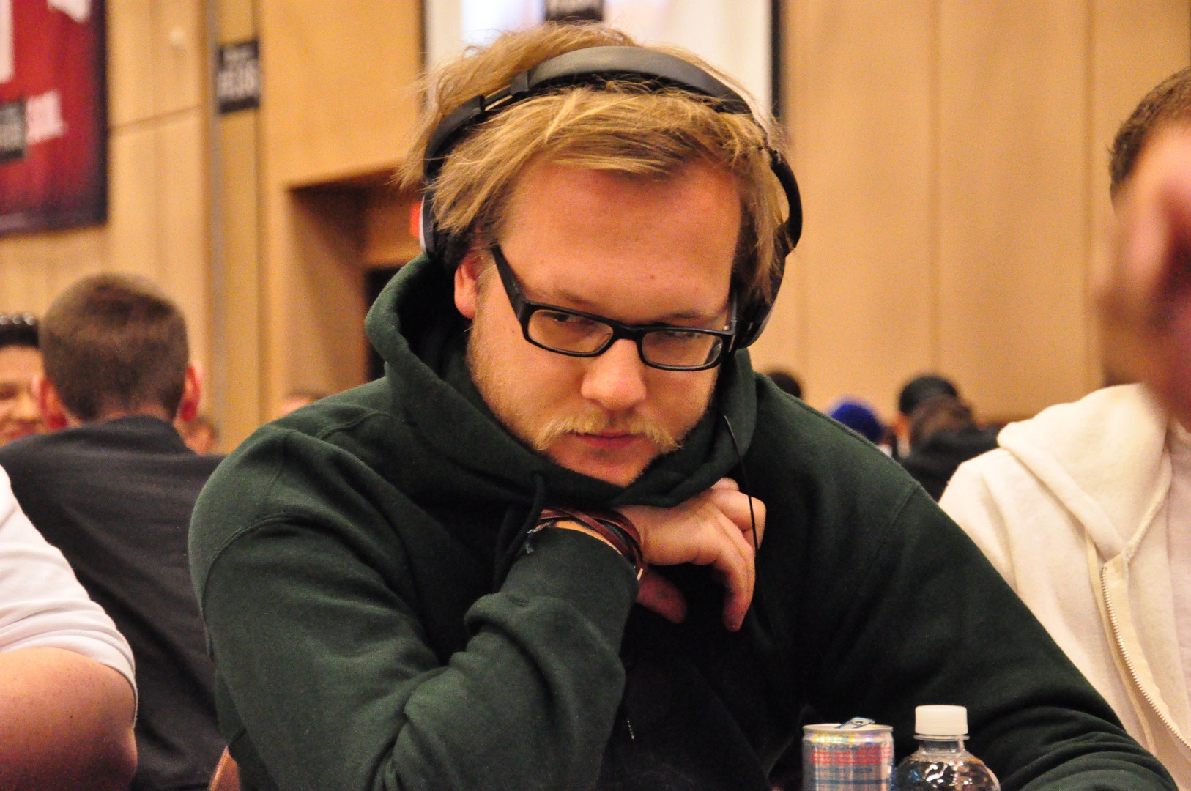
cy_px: 396
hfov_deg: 19.5
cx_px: 596
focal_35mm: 105
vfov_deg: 13.0
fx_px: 3470
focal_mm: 70
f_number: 5.3
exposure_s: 1/50
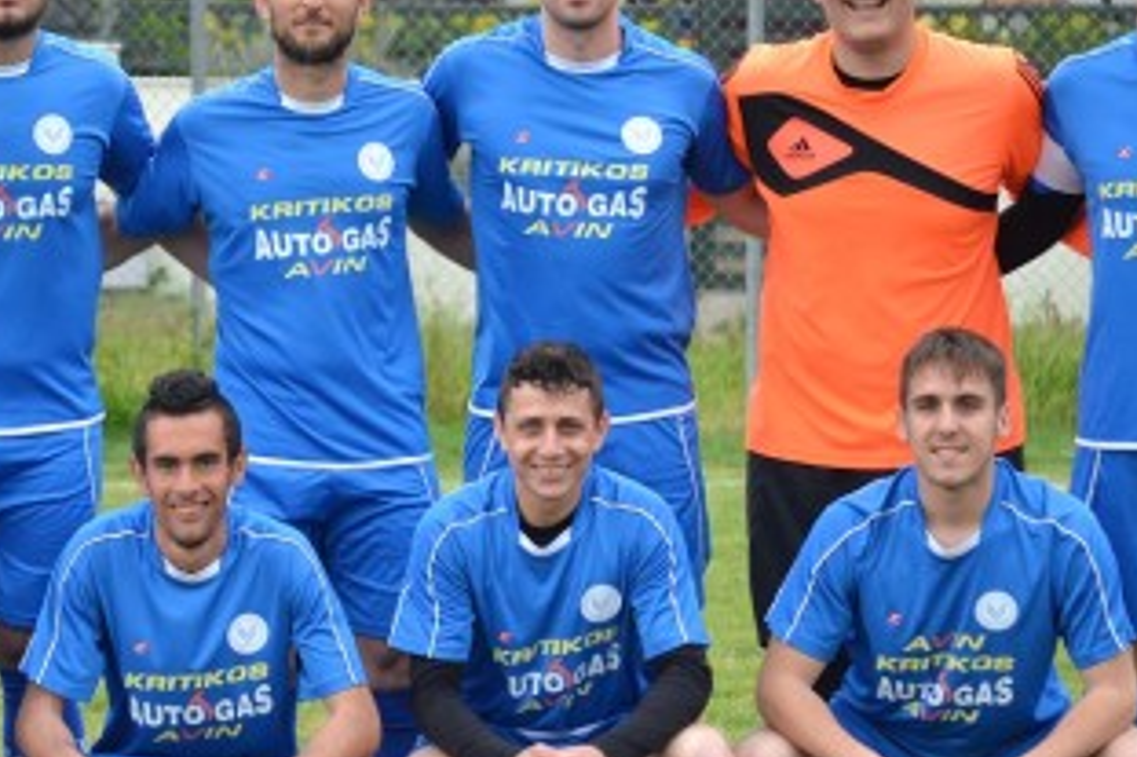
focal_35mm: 223
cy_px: 421
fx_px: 7039
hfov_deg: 9.2
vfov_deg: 6.2
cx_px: 333
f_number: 4.2
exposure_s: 1/500
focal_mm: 70
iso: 720
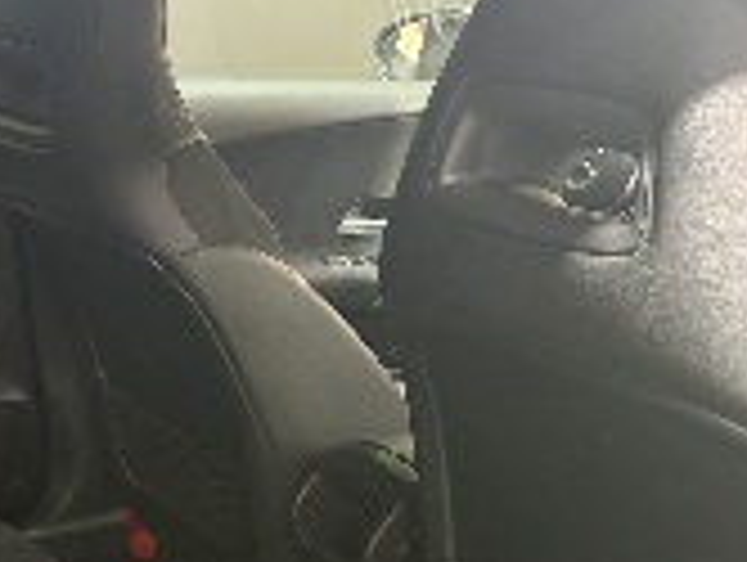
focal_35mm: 60
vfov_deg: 23.4
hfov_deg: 31.5
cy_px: 575
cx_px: 180
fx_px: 1297
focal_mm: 6.76
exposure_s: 1/50
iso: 500
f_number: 1.78
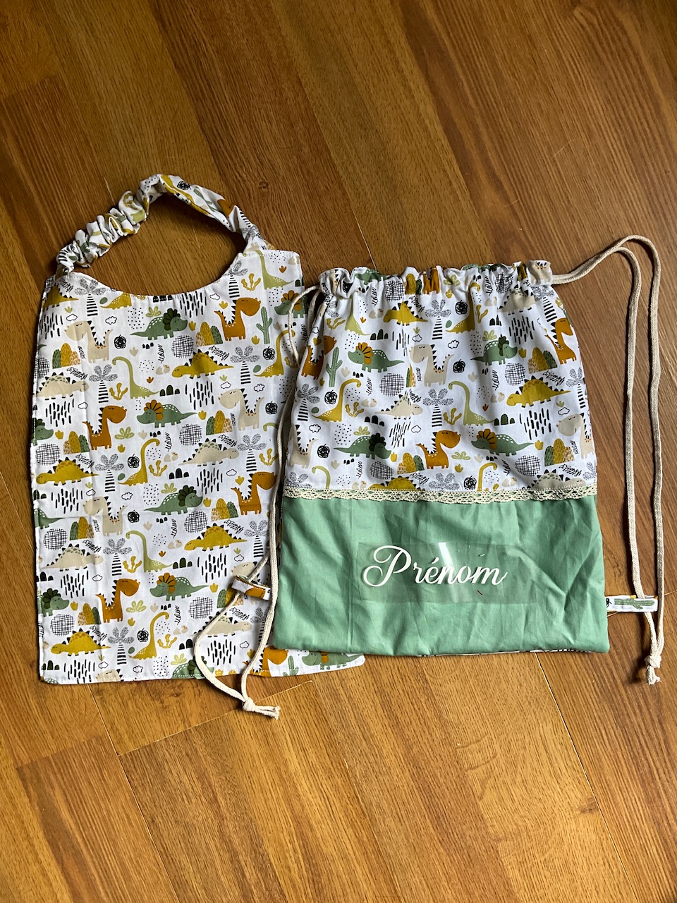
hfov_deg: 48.2
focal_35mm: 29
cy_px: 452
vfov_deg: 61.7
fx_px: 756
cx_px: 338
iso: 64
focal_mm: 3
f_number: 1.8
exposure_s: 1/122
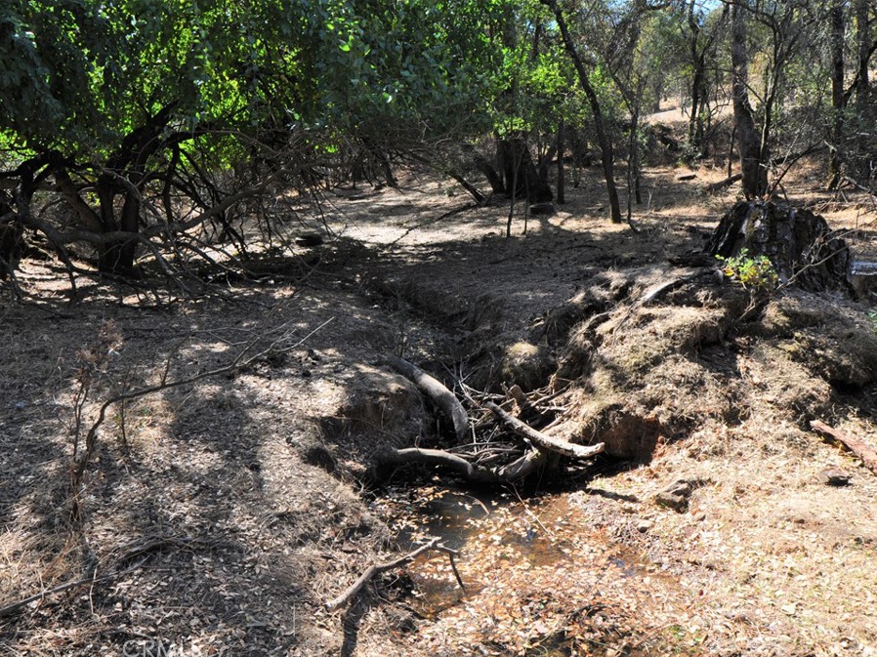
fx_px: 583
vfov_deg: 58.9
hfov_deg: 73.9
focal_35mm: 23
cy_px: 331
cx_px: 414
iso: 400
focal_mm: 14
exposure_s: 1/200
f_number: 10
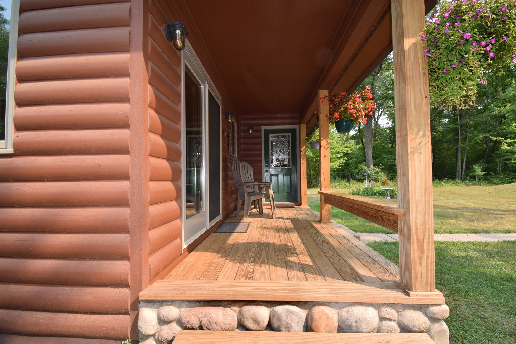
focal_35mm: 15
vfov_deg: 77.3
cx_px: 258
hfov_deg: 100.4
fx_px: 215
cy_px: 172
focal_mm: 10
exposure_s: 1/200
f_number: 10
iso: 320
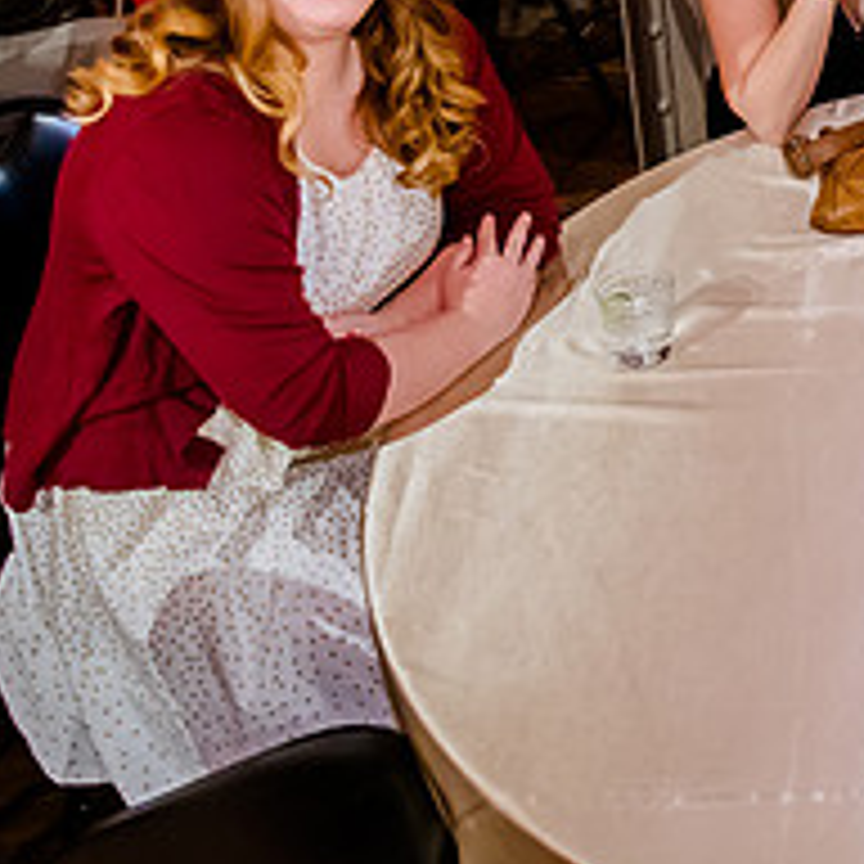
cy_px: -45
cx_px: 1052
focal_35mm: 68
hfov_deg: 23.1
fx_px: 1920
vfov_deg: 24.0
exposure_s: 1/80
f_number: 2.8
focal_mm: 24
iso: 3200
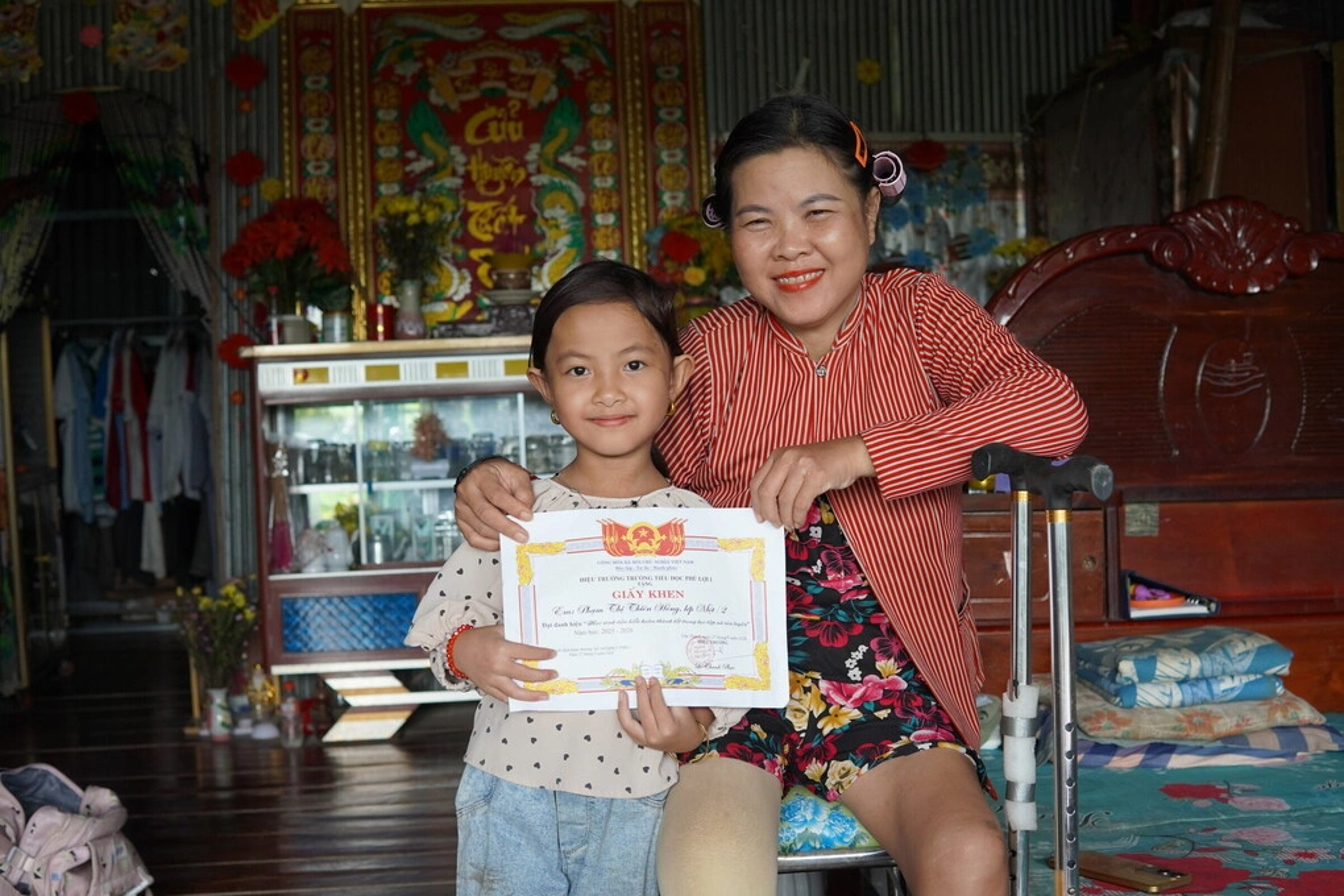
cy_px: 448
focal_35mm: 45
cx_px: 672
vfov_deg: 29.9
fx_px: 1680
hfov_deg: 43.6
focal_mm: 30
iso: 400
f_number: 4
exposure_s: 1/160
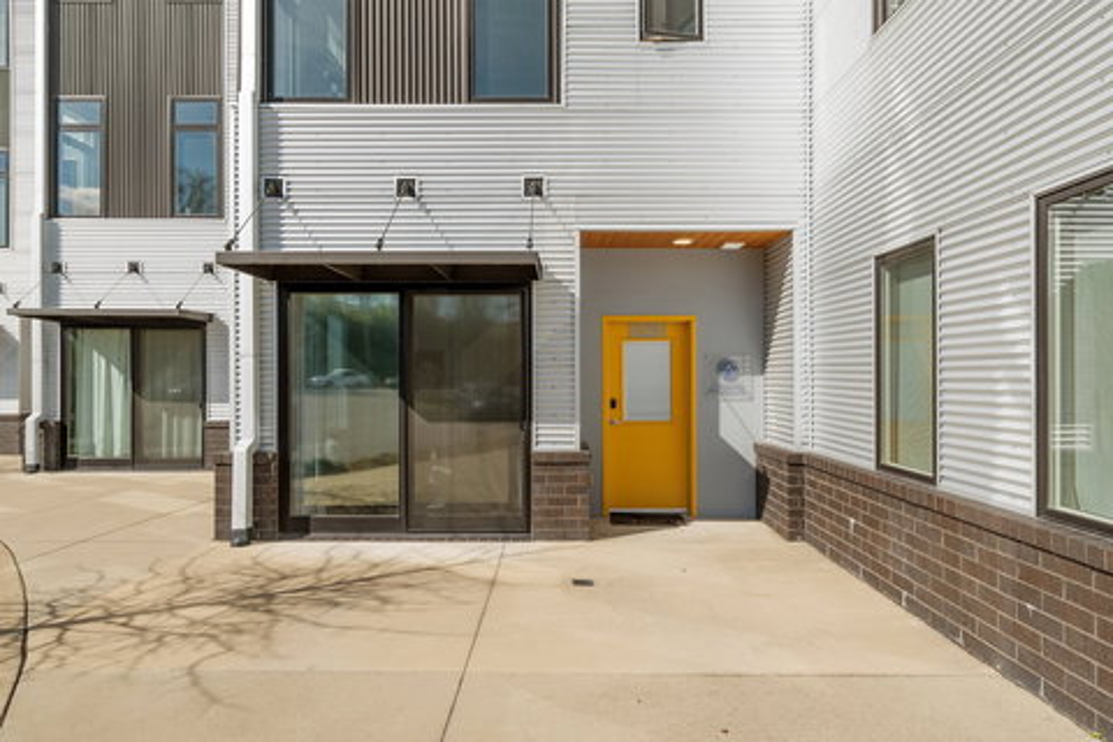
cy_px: 371
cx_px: 556
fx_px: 649
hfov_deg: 81.2
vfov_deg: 59.5
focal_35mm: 21
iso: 200
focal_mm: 14
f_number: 6.3
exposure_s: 1/320
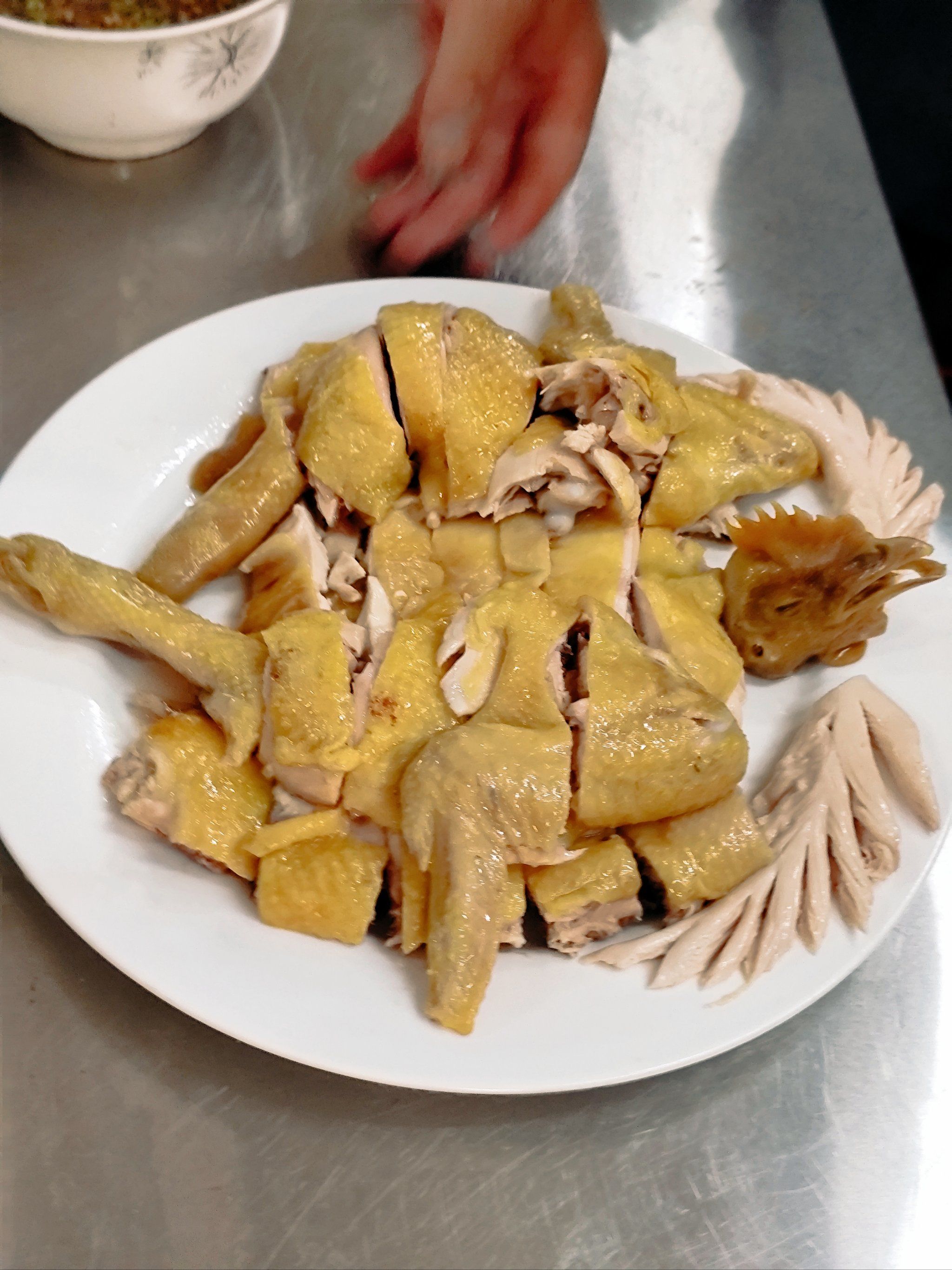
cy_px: 635
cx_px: 476
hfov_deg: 31.5
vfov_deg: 41.2
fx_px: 1687
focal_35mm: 46
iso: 320
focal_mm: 6.14
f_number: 1.65
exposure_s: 1/25
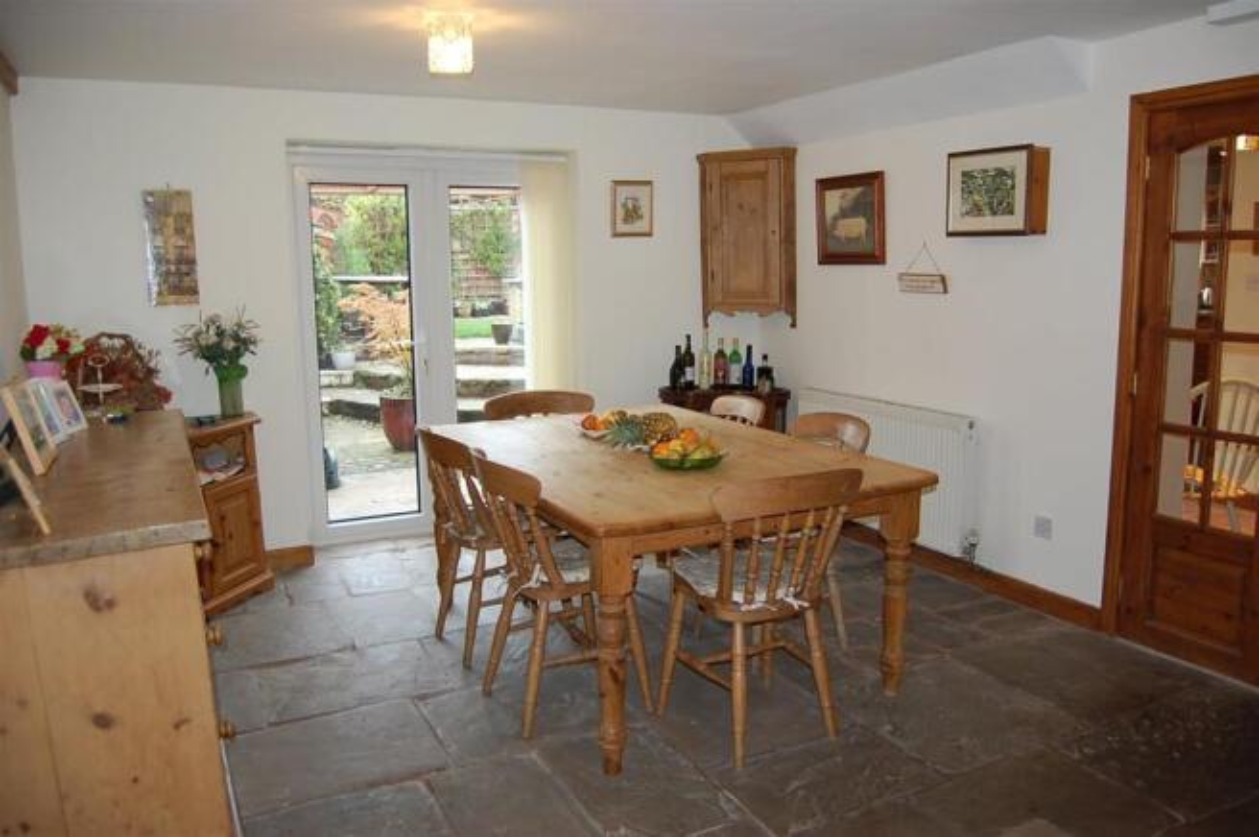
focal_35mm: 27
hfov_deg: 67.4
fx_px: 943
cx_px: 630
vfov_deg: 47.8
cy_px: 418
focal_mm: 18
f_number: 3.5
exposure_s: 1/60
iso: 400
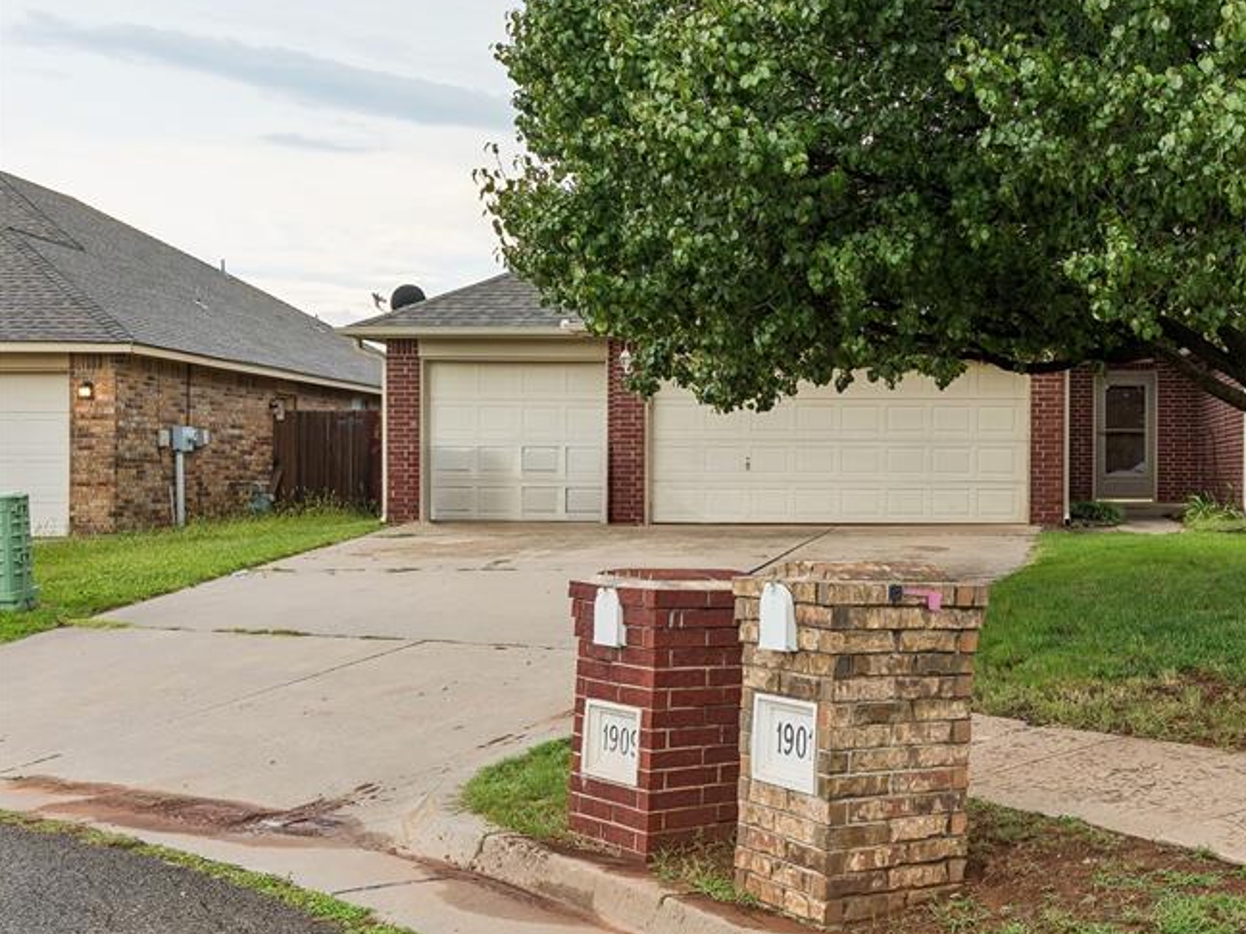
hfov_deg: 43.8
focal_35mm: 41
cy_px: 480
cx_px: 980
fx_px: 1476
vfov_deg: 35.1
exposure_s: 1/60
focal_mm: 18
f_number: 6.3
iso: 100
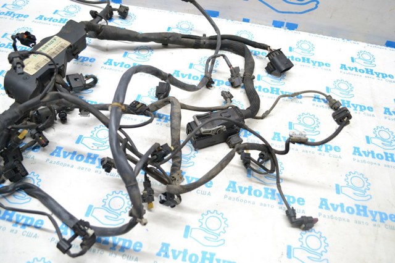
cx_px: 198
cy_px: 132
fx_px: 329
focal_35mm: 30
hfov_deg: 62.0
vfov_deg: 43.6
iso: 1600
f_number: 3.8
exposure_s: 1/250
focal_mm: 20
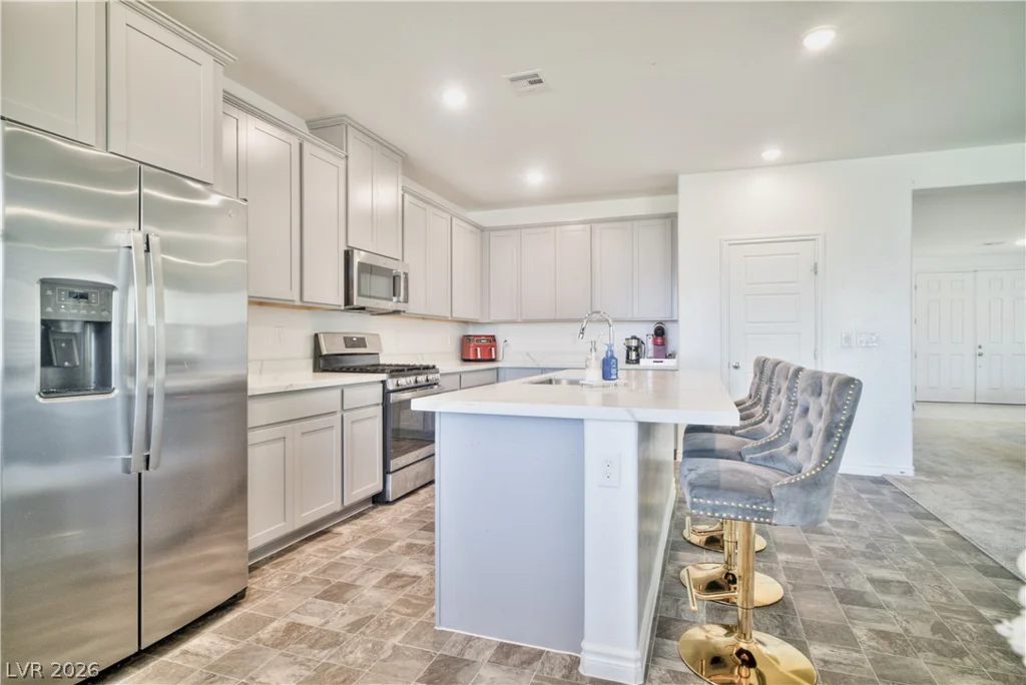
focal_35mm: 18
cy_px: 342
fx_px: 513
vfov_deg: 67.5
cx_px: 513
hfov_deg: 90.0
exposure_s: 1/10
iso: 1000
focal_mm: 18
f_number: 8
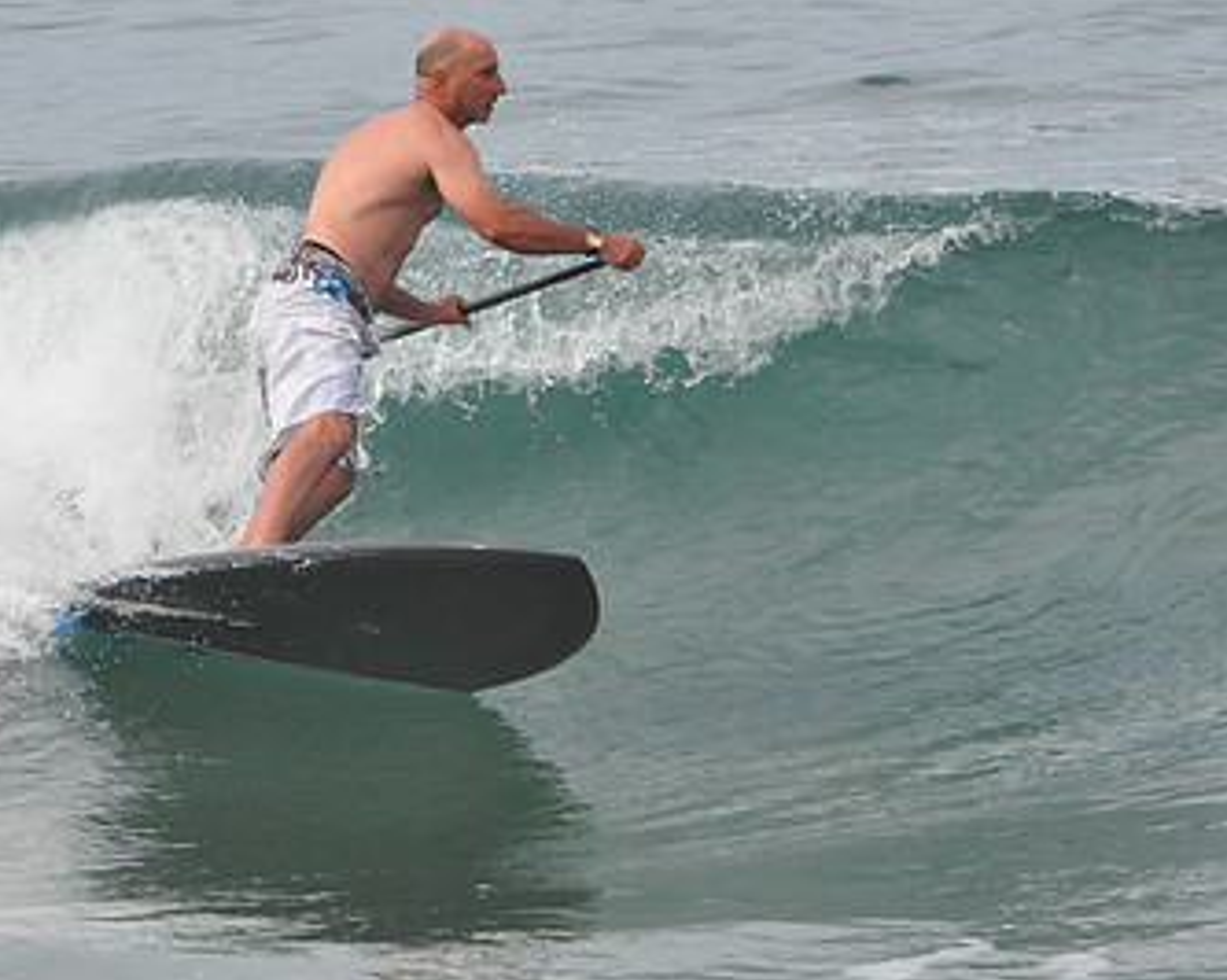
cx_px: 534
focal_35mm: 1348
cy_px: 577
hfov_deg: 1.4
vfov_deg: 1.1
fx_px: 48923
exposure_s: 1/2500
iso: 1250
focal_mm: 550
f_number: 8
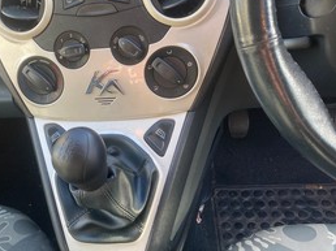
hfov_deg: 48.2
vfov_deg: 37.7
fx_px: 369
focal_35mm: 38
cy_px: 130
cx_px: 111
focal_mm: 3.99
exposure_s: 1/84
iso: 80
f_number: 1.8
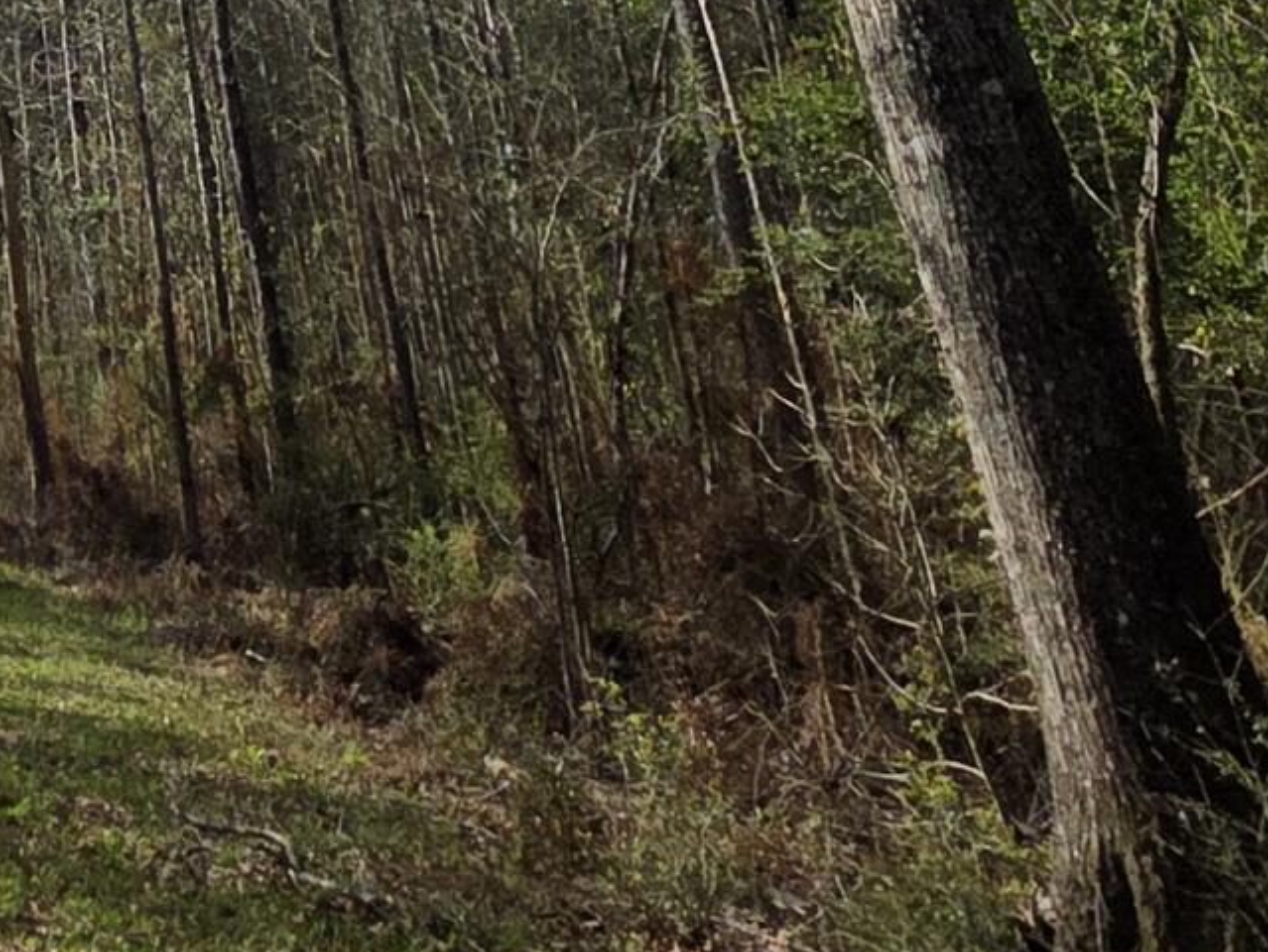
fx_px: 2236
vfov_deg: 18.4
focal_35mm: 61
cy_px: -797
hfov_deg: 25.8
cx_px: -492
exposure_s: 1/3953
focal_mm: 2.2
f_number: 1.9
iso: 40
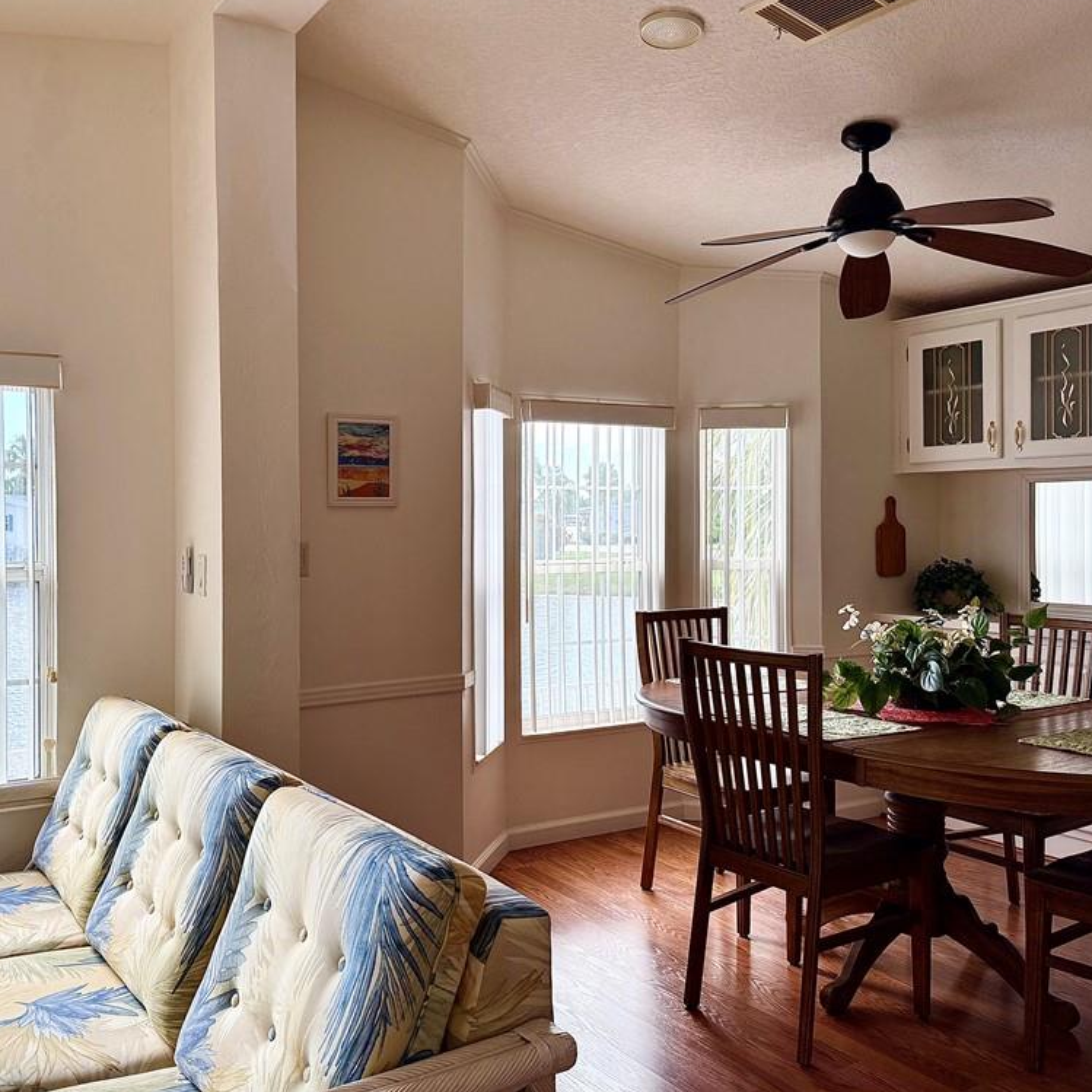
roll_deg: +0.1
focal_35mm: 29
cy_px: 537
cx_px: 408
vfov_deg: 55.6
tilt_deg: -0.2
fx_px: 1035
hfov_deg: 55.0
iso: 100
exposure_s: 1/622
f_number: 1.78
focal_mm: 6.76
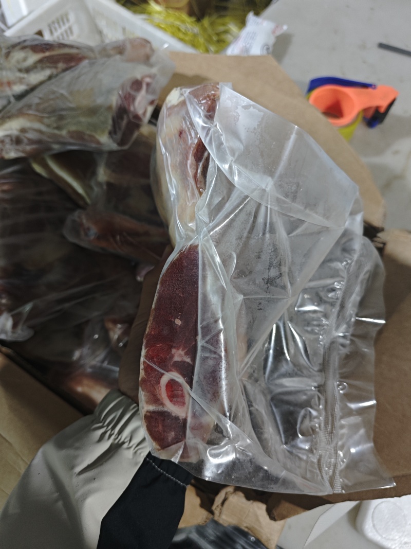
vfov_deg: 71.6
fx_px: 380
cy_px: 274
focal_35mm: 24
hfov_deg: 56.8
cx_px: 206
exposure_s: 1/50
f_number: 1.6
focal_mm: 5.84
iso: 640
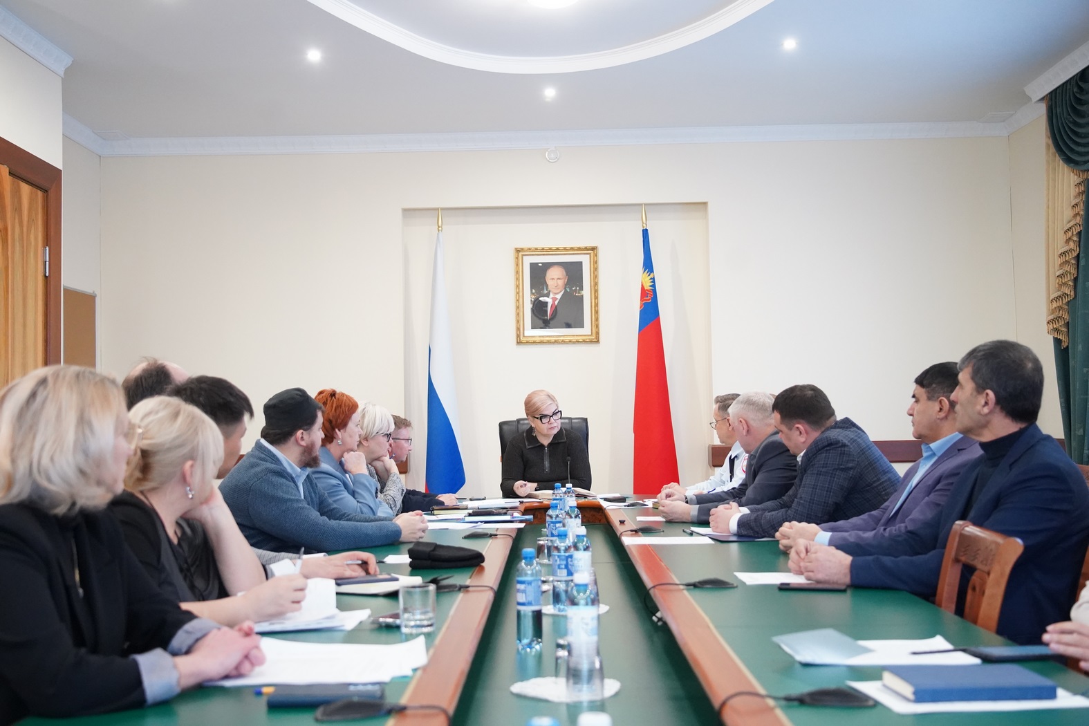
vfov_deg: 33.4
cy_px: 363
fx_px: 1210
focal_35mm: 40
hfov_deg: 48.5
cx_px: 544
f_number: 4
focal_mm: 40
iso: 8000
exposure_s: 1/125
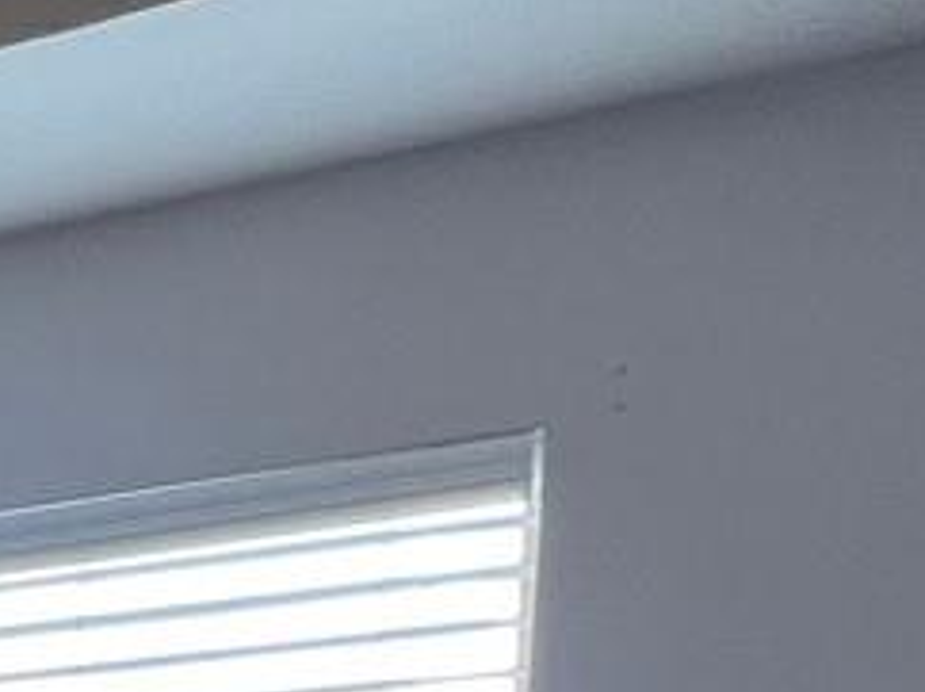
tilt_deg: -4.4
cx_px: -1422
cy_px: 1304
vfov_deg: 14.7
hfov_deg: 13.9
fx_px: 2296
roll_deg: +0.1
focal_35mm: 86
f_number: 1.8
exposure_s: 1/99
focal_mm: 1.57
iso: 50
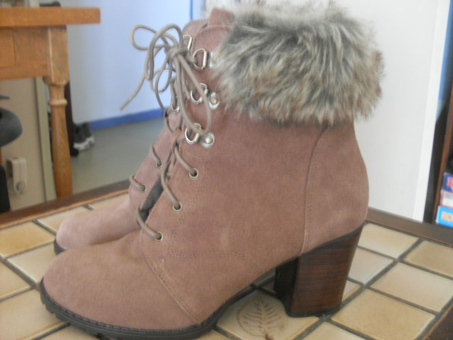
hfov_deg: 49.0
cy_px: 170
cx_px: 226
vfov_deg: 37.7
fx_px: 497
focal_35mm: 38
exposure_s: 1/15
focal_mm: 6.3
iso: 400
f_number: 2.8
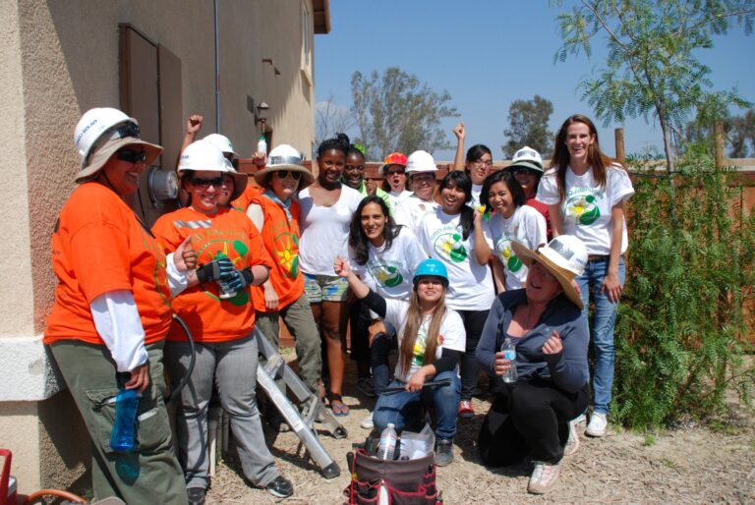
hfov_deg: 61.9
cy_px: 252
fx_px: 630
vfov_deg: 43.7
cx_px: 378
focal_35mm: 30
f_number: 4.5
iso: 200
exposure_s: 1/1600
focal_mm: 20
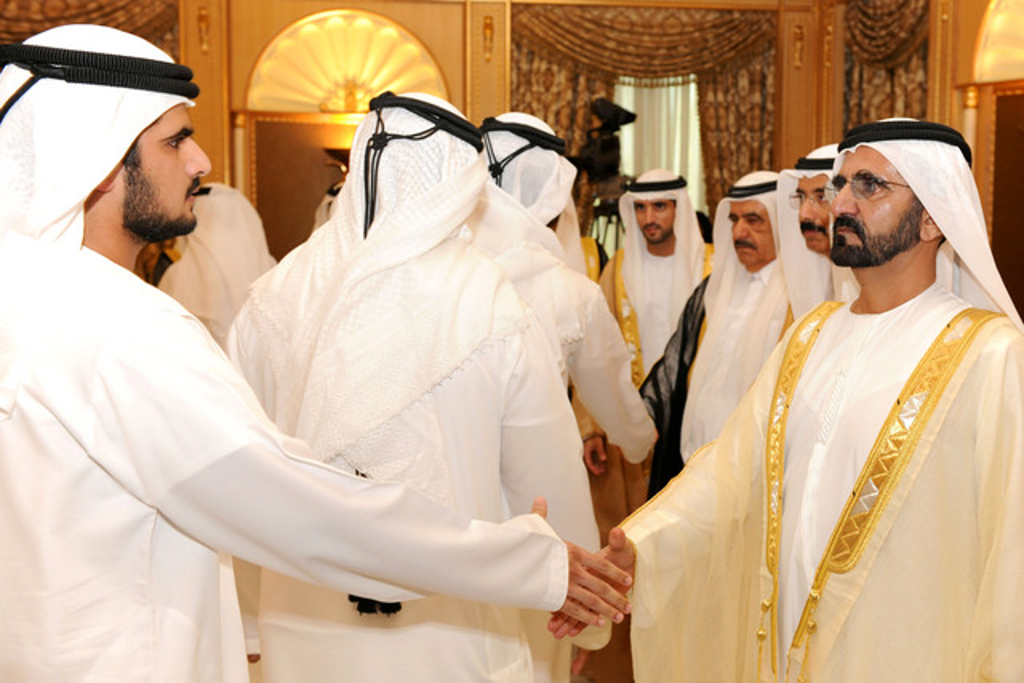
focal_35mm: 35
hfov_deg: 54.4
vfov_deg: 37.9
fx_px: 996
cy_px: 342
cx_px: 512
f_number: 4.5
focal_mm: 35
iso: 640
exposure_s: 1/100
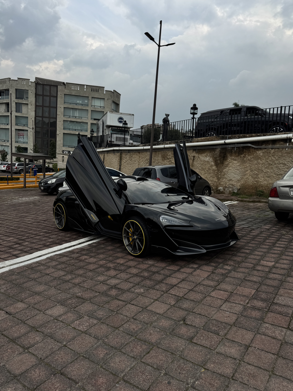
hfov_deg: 56.8
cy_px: 196
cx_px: 146
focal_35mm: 24
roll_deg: -5.0
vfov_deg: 71.6
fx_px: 271
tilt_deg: -9.4
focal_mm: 6.76
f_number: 1.78
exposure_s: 1/3247
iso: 80
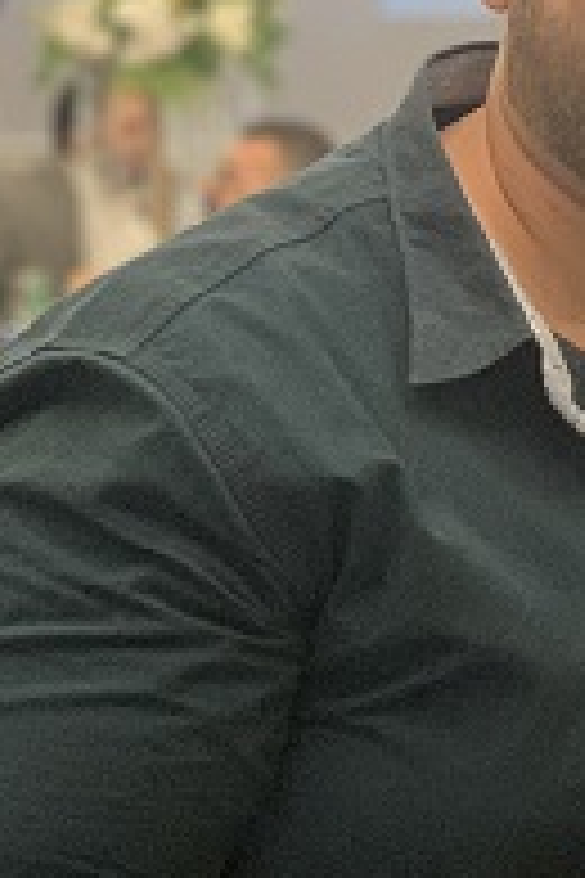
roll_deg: +0.5
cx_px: 963
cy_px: 657
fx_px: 4509
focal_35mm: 185
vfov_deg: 11.1
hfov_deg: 7.3
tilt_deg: -8.2
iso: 400
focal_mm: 6
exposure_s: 1/25
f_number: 2.4
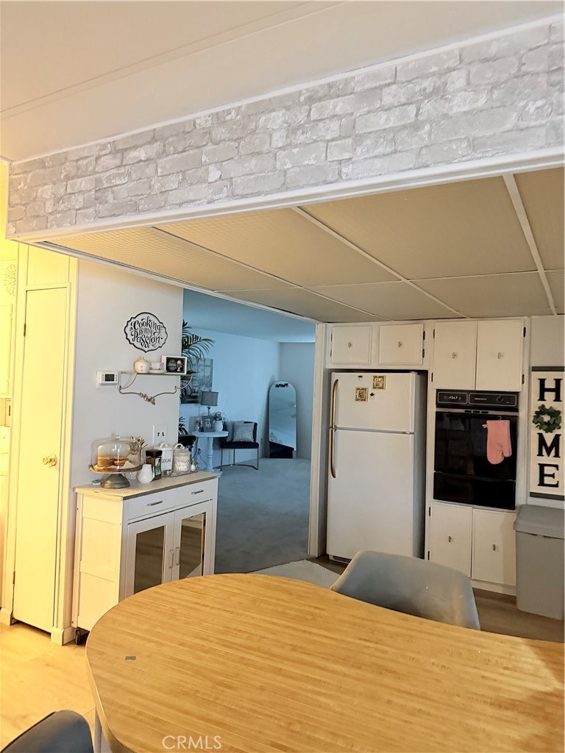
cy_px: 376
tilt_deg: +0.6
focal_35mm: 24
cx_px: 282
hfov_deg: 56.8
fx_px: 522
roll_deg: -2.1
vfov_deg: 71.6
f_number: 1.78
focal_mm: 6.76
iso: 1000
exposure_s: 1/40
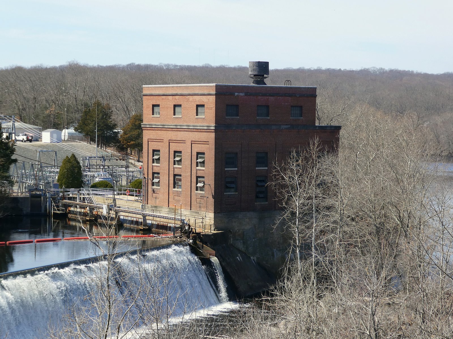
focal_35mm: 79
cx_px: 226
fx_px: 1034
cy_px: 170
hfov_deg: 24.7
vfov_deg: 18.7
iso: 80
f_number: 4.7
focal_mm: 14.1
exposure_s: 1/320
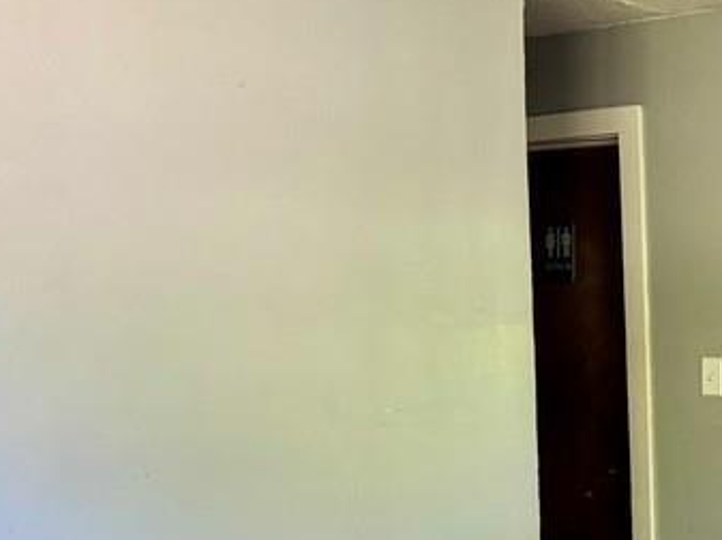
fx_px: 1521
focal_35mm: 73
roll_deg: +0.2
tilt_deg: -5.9
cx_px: 1037
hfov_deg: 22.6
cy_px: 568
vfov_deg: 19.4
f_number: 1.78
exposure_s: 1/60
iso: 200
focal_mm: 6.76
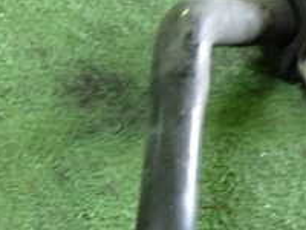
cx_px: -12
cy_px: 219
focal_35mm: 90
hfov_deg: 20.9
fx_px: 796
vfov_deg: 16.1
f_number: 2.3
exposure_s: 1/30
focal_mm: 5.4
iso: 500
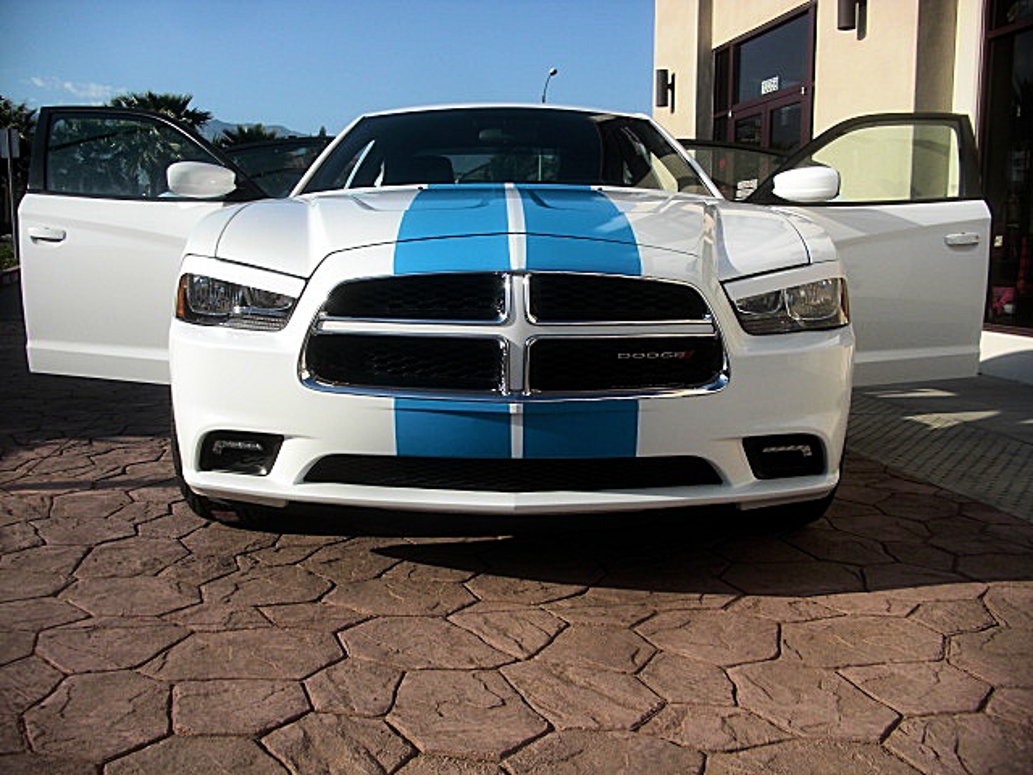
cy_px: 388
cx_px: 516
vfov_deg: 39.7
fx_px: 1074
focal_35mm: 36
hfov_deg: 51.4
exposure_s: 1/1000
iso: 50
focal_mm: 6.3
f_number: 2.8
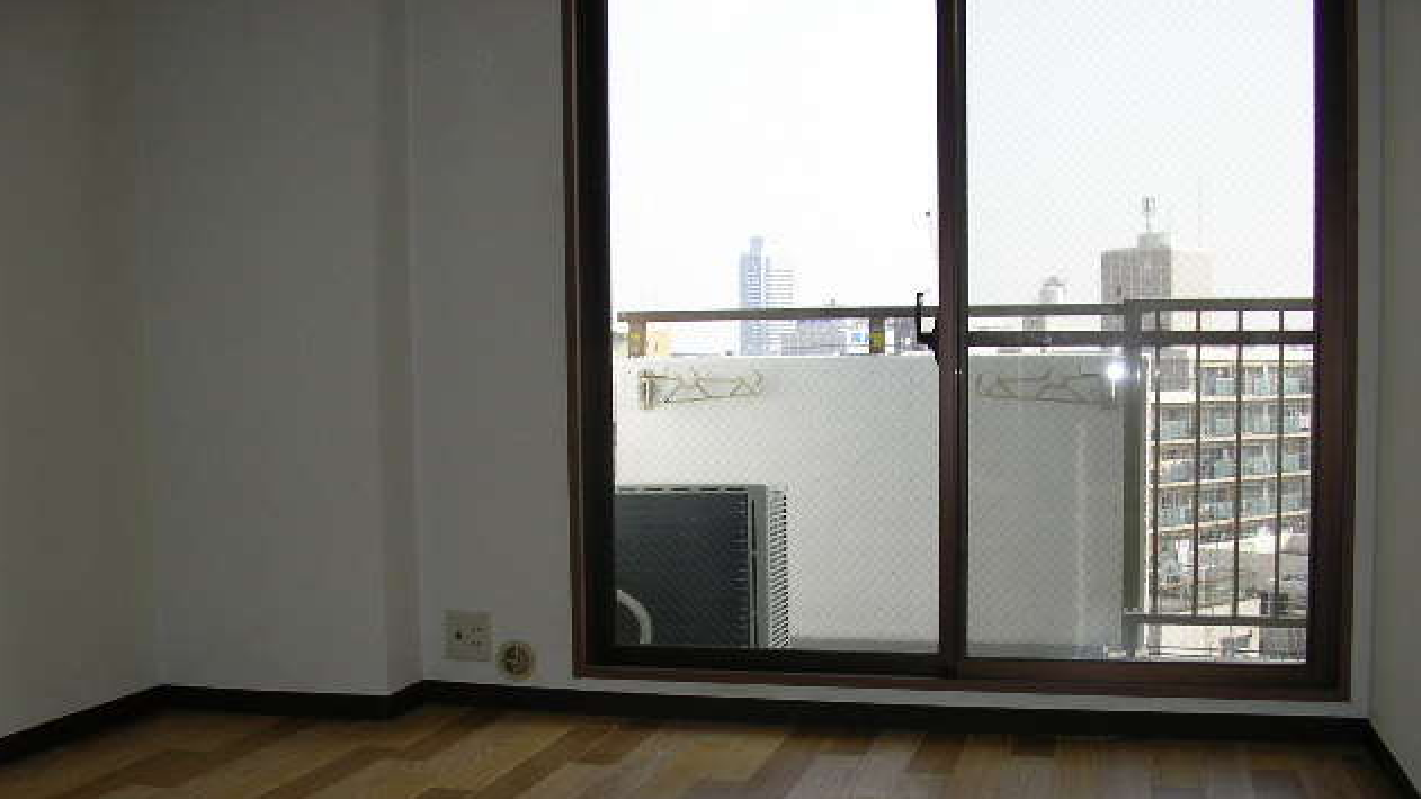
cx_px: 712
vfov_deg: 28.2
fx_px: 1583
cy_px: 518
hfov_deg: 48.4
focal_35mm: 42
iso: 50
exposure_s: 1/336
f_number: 2.9
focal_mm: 5.8
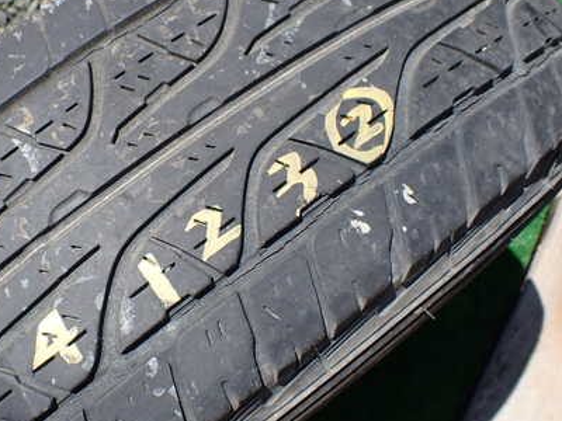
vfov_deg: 32.1
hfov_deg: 41.1
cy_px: 185
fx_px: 731
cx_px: 155
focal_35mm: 45
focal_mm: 5.4
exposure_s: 1/800
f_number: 3.2
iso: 100
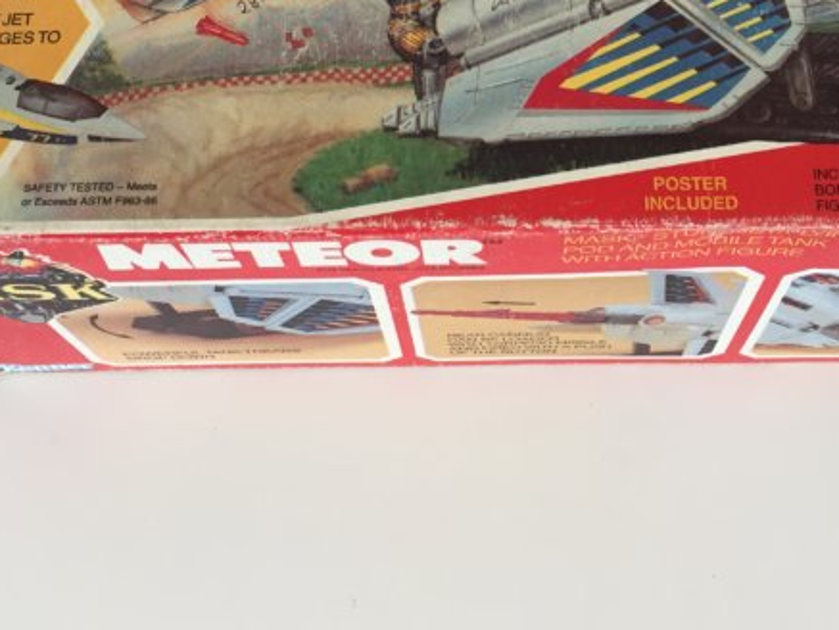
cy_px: 169
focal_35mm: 51
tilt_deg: -67.6
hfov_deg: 37.3
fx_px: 1236
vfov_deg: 28.2
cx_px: 513
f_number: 2.2
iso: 40
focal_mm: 4.15
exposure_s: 1/33
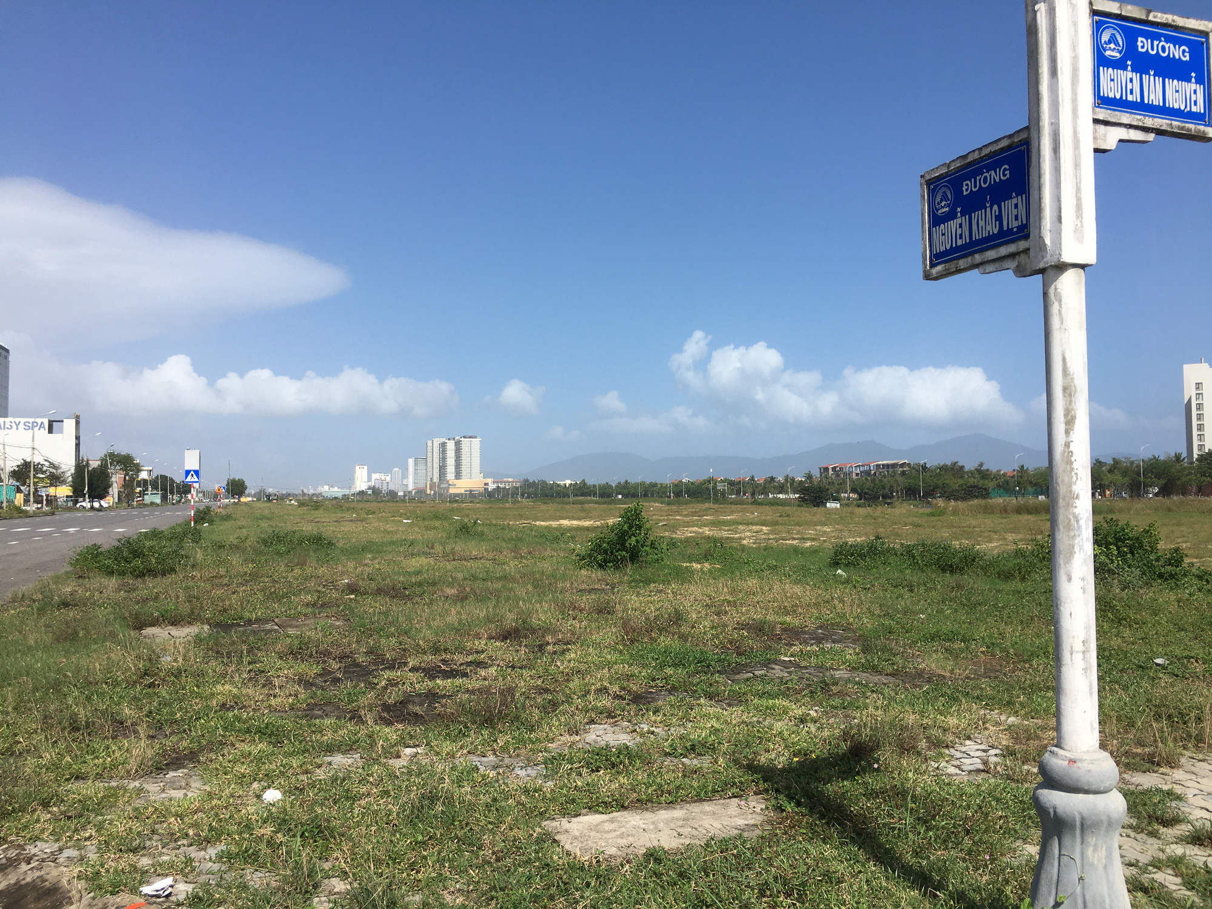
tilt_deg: +3.4
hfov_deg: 61.7
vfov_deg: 48.2
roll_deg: +0.3
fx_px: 1015
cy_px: 454
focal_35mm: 29
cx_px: 606
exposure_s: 1/2481
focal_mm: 4.15
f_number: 2.2
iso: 25
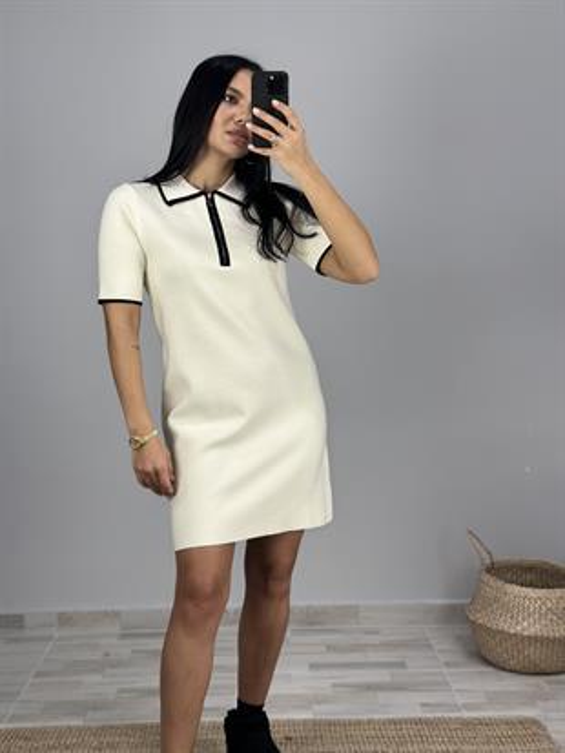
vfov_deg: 39.6
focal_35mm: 48
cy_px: 376
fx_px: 1044
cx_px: 282
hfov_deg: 30.3
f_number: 1.78
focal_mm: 6.86
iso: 80
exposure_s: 1/100
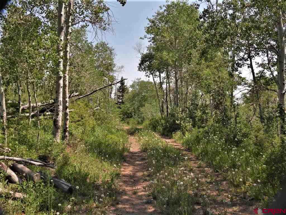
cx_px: 143
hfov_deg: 43.9
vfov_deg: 33.6
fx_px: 355
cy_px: 108
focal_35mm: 43
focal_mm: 7.7
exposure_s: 1/1000
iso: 100
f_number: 3.2
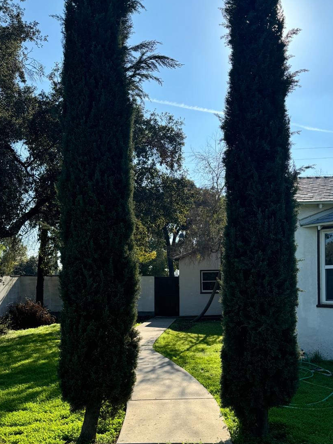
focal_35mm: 33
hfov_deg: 42.8
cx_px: 199
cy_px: 276
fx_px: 423
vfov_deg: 54.7
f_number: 1.78
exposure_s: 1/3247
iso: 80
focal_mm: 6.76
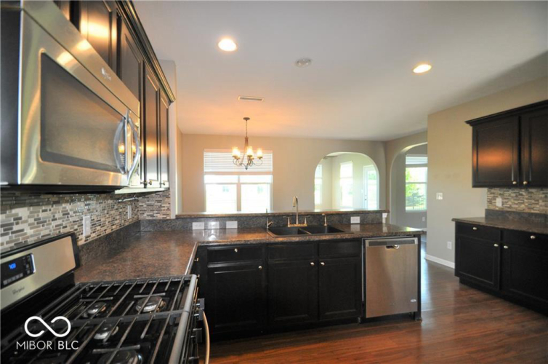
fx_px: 228
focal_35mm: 15
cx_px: 274
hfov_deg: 100.5
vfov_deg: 77.1
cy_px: 182
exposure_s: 1/125
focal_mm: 10
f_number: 3.5
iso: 800
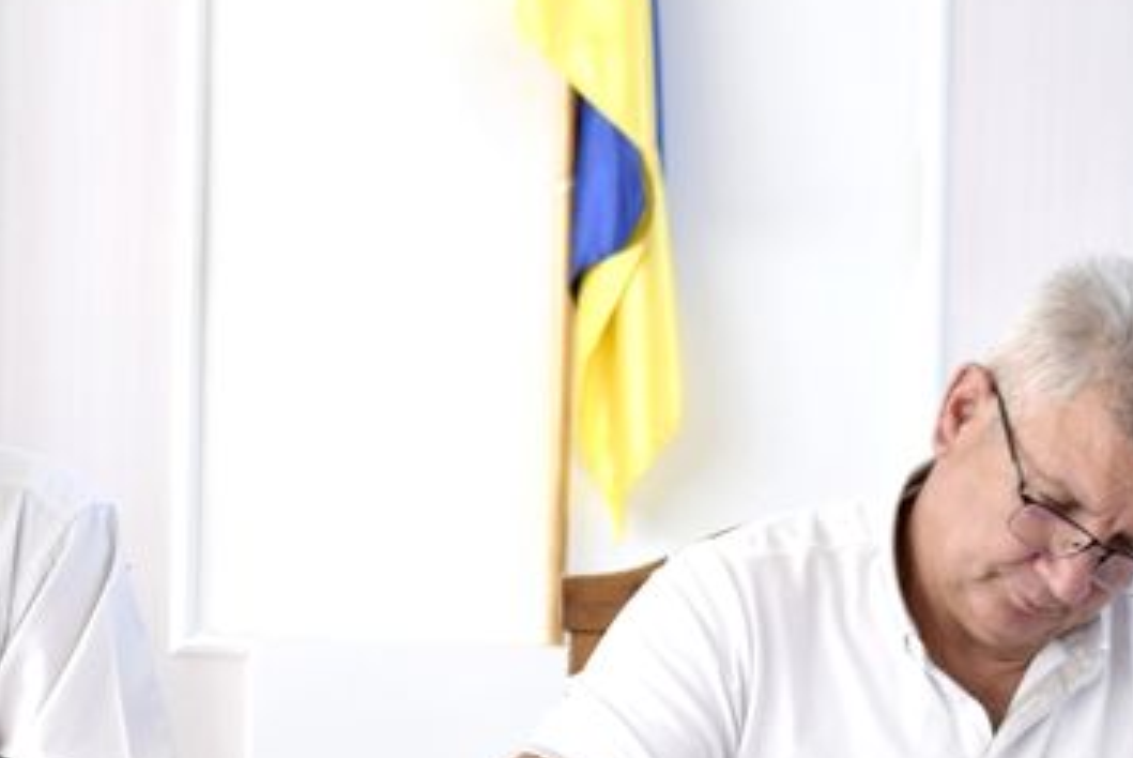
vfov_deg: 15.8
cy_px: 554
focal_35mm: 86
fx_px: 2711
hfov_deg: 23.5
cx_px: 379
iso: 400
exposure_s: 1/200
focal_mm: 27
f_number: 5
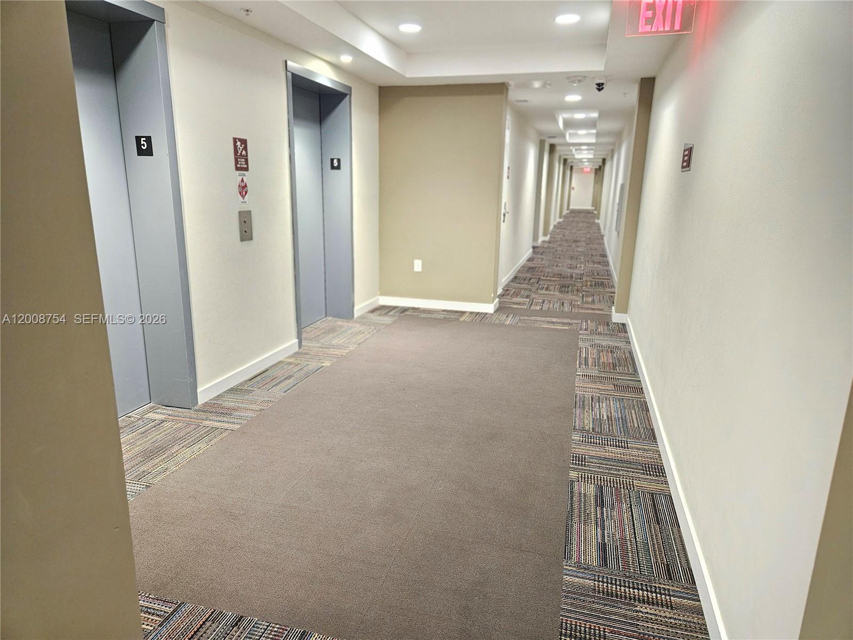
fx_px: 567
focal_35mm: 23
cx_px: 426
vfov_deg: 58.9
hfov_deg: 73.9
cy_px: 320
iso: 640
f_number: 1.8
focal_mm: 5.4
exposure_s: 1/40
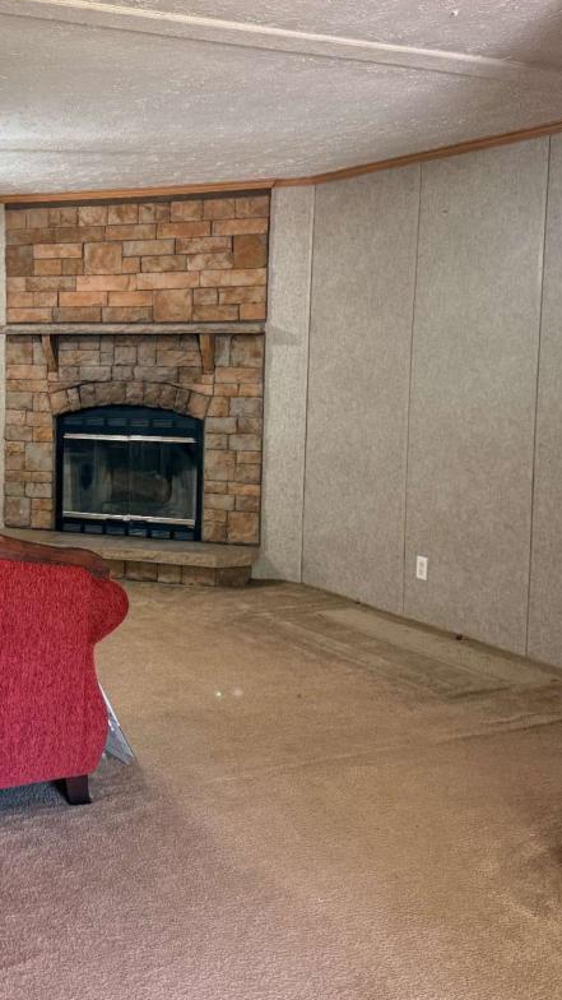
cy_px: 441
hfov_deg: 28.5
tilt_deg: -4.1
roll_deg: -0.2
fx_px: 1060
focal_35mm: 40
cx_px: 51
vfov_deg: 50.4
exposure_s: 1/60
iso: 200
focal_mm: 6.76
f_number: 1.78
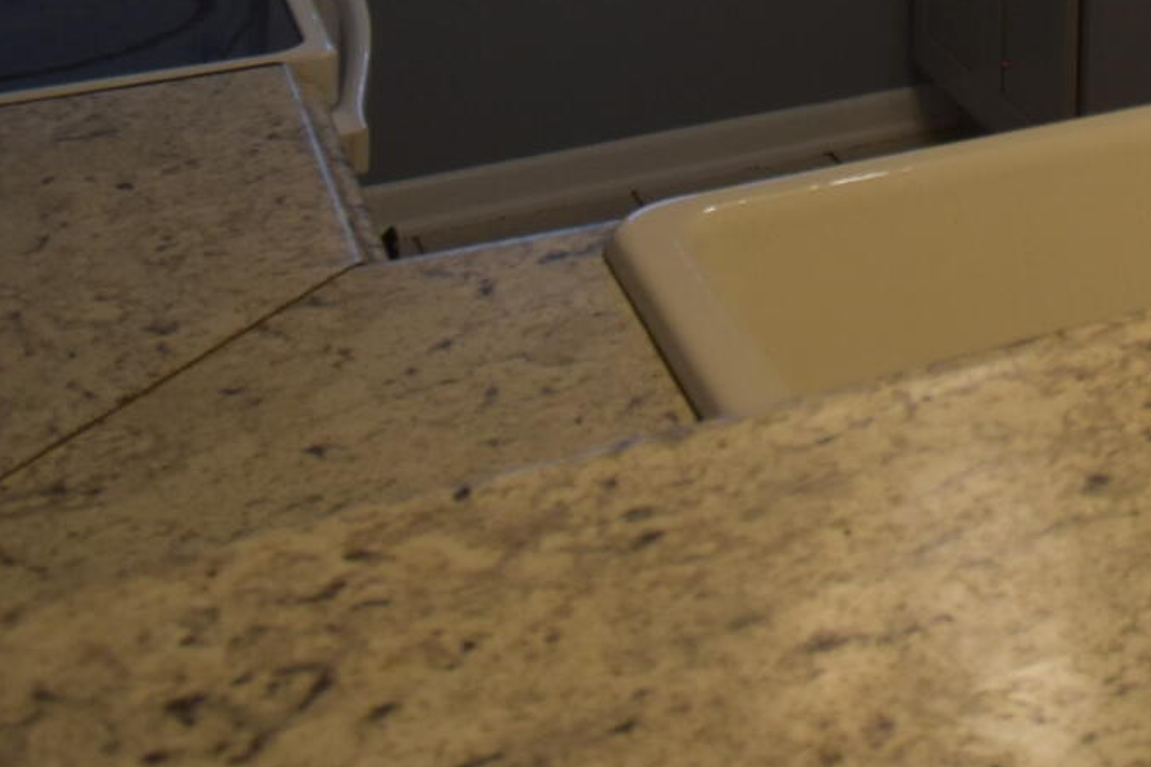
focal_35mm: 67
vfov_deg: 16.5
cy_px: -666
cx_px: 1512
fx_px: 2142
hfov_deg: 25.6
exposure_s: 1/50
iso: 400
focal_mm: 10
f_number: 4.5
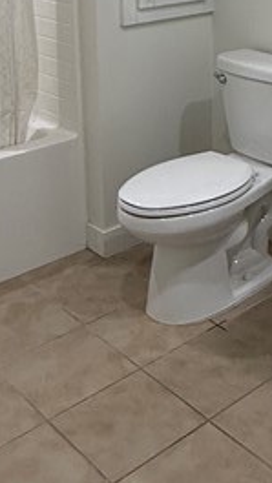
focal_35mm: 59
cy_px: 4
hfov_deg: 20.0
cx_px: 245
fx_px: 757
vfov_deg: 32.7
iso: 200
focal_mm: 2.22
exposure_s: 1/120
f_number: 2.2
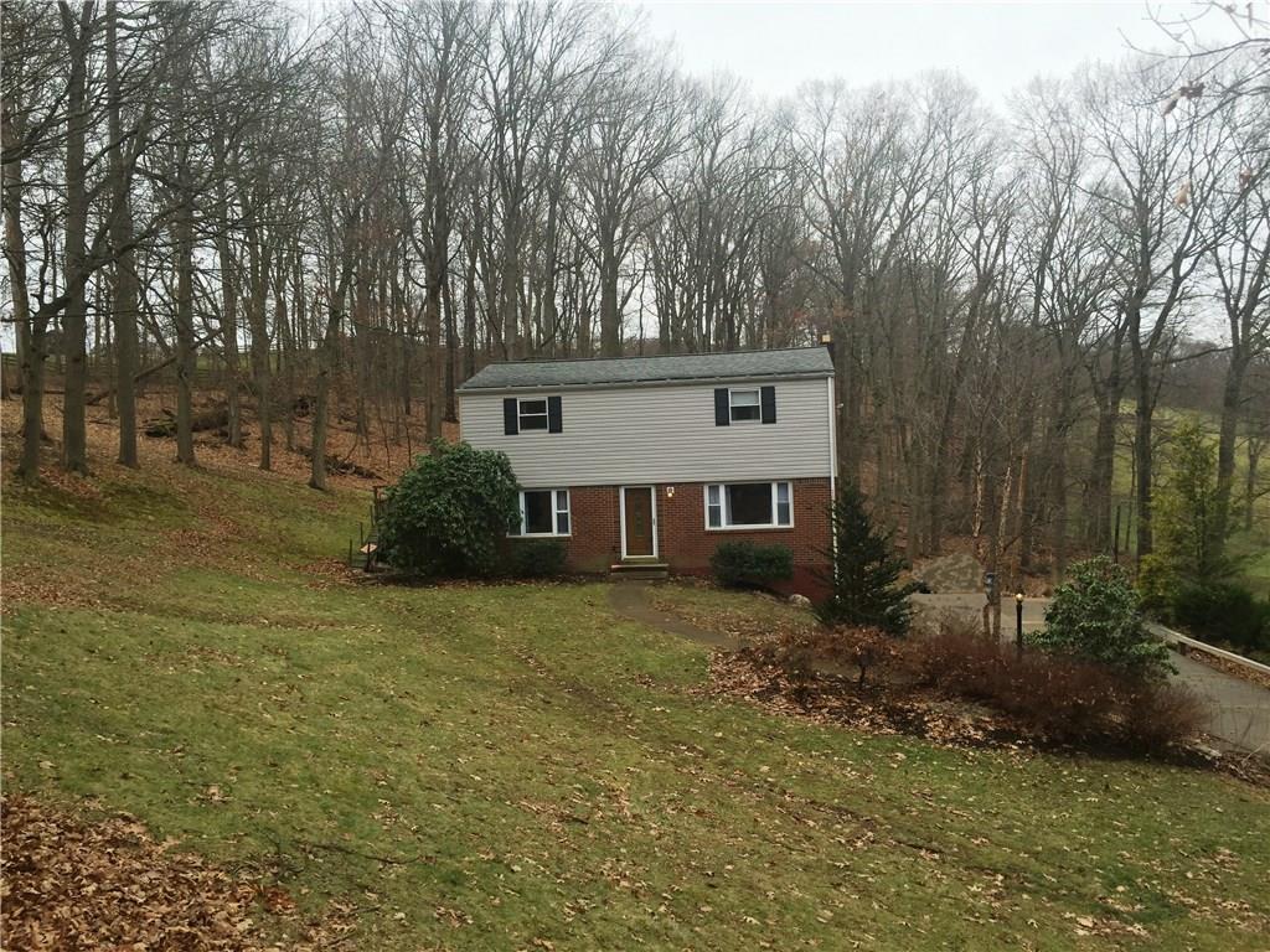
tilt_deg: +0.7
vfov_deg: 48.2
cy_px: 476
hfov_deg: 61.7
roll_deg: +1.7
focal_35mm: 29
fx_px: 1064
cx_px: 635
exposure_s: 1/380
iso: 32
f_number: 2.2
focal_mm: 4.15
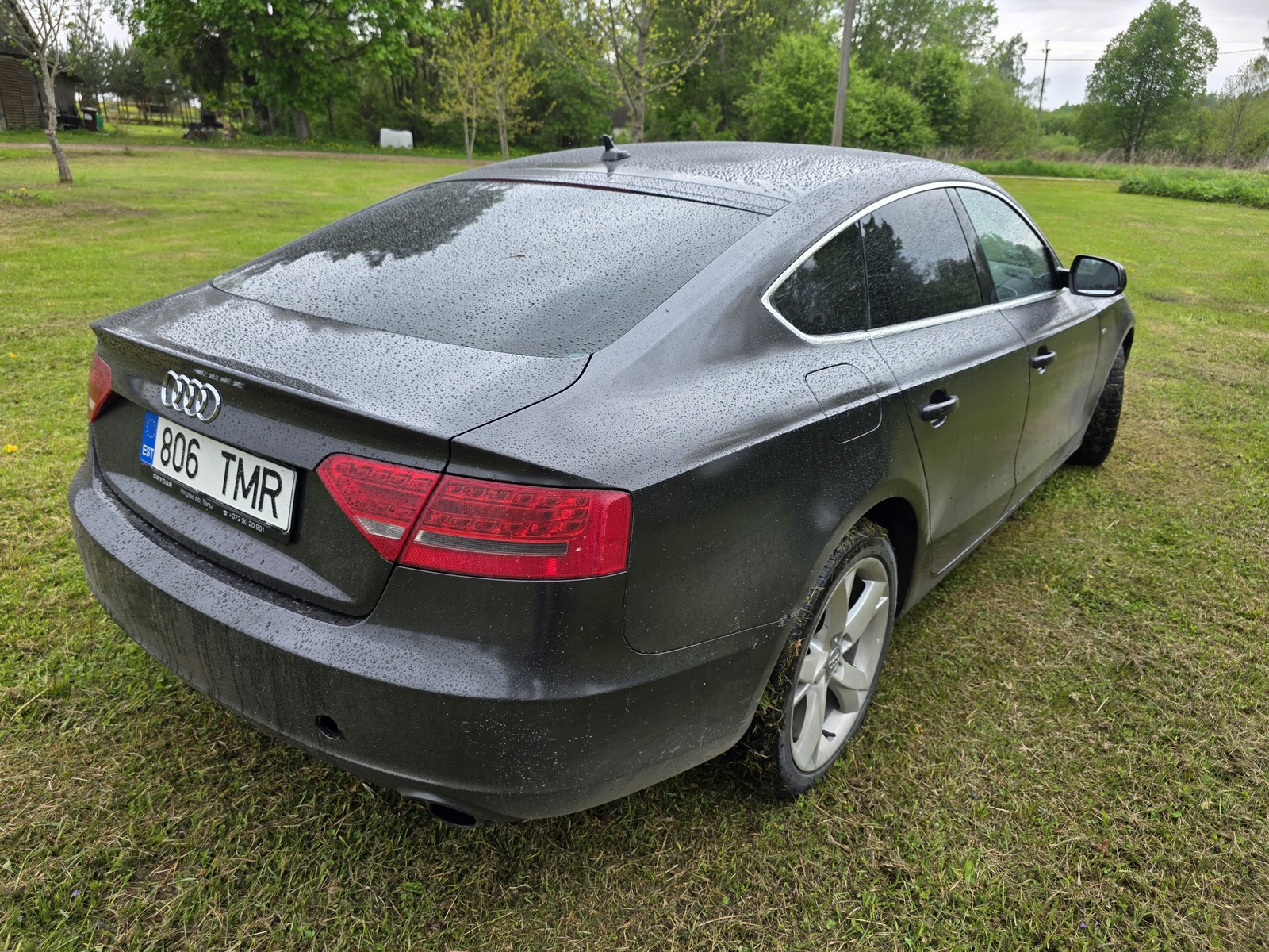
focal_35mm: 23
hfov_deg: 73.9
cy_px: 476
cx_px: 634
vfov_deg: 58.9
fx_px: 843
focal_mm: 6.3
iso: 40
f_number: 1.7
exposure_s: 1/359
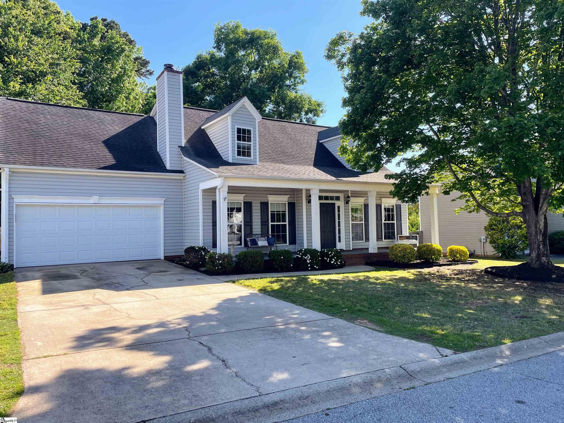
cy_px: 212
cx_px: 282
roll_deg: +1.4
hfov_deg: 67.3
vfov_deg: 53.1
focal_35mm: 26
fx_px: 424
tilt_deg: +2.7
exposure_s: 1/1208
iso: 32
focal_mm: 4.2
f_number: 1.6
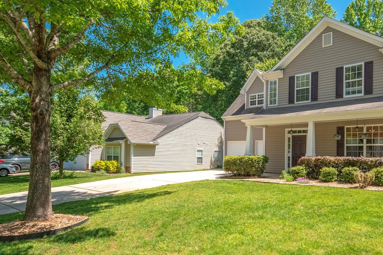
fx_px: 287
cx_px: 234
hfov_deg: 66.6
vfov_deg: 47.7
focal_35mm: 27
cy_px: 148
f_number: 6.3
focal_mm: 16
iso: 320
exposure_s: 1/4000
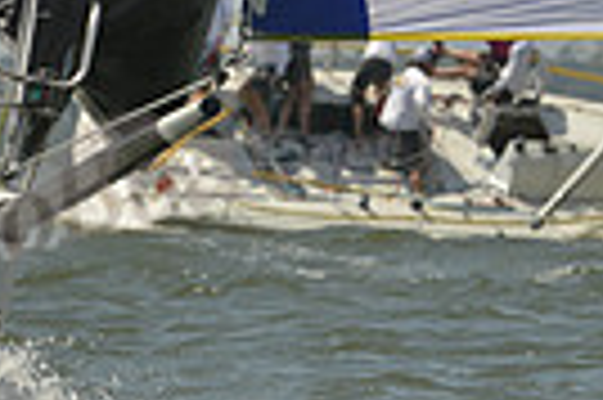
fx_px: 18871
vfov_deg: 1.2
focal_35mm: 1128
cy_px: 34
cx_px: -459
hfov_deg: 1.8
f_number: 10
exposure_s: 1/1250
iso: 280
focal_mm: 260
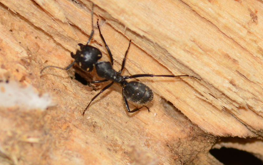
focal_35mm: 182
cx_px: 124
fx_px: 1305
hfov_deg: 11.5
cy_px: 71
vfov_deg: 7.2
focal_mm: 100
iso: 100
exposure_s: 1/200
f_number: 9
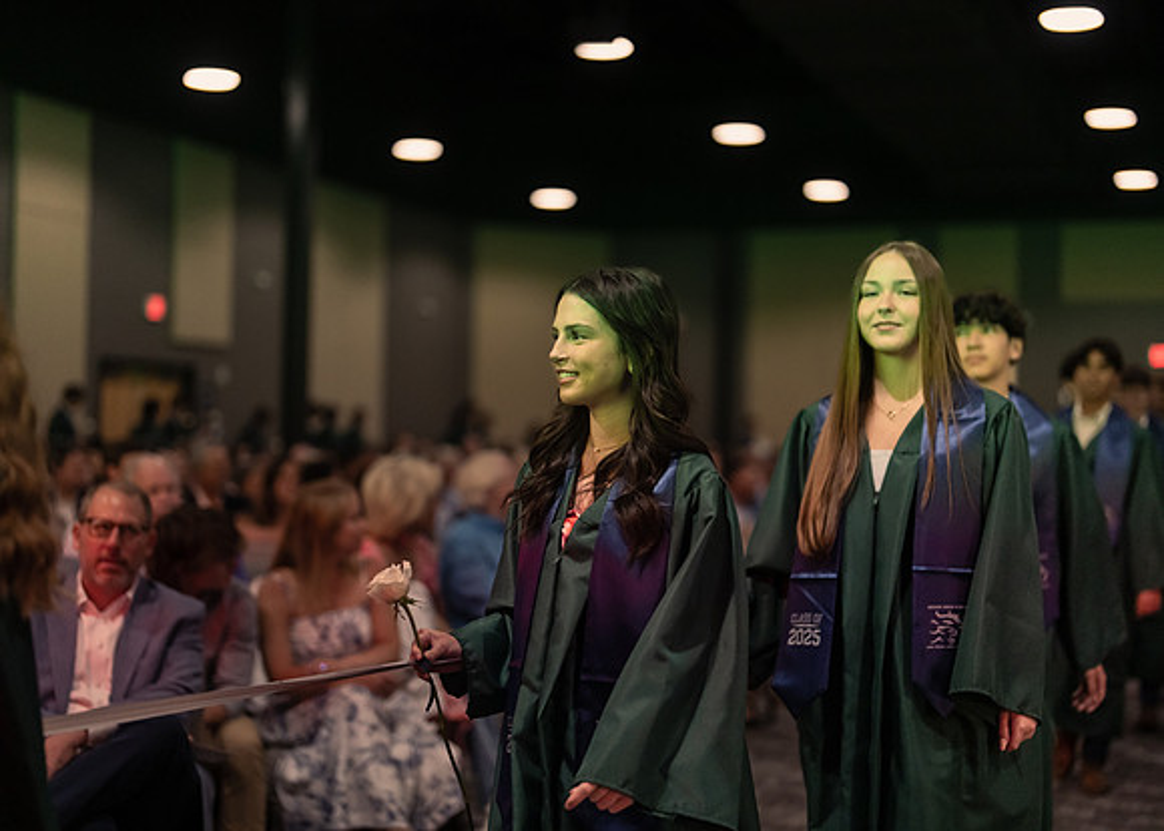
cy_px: 416
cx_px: 582
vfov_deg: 26.6
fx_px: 1755
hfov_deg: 36.7
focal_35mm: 53
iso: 1250
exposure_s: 1/500
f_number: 1.2
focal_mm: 50
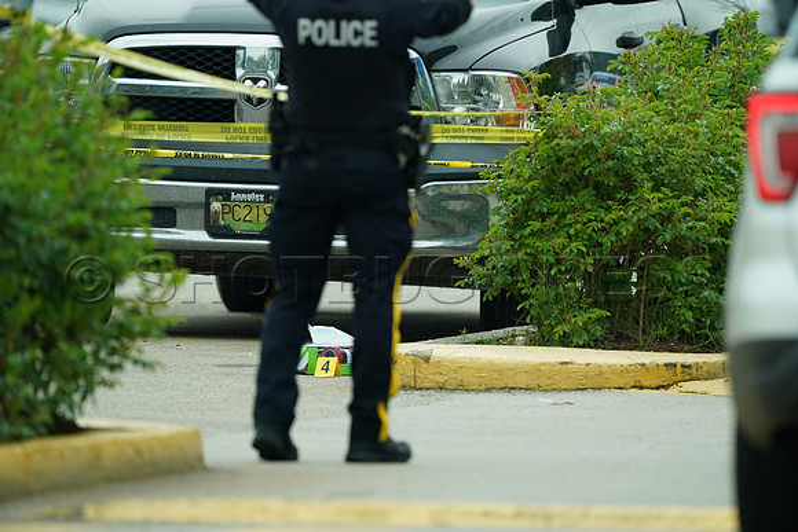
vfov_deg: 1.6
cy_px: 266
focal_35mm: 840
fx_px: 18623
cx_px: 399
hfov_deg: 2.5
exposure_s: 1/320
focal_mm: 840
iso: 400
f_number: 6.3
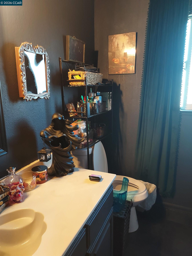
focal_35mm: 24
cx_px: 96
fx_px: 177
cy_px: 128
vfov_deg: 71.6
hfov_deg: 56.8
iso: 400
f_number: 1.8
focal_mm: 4.6
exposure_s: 1/30
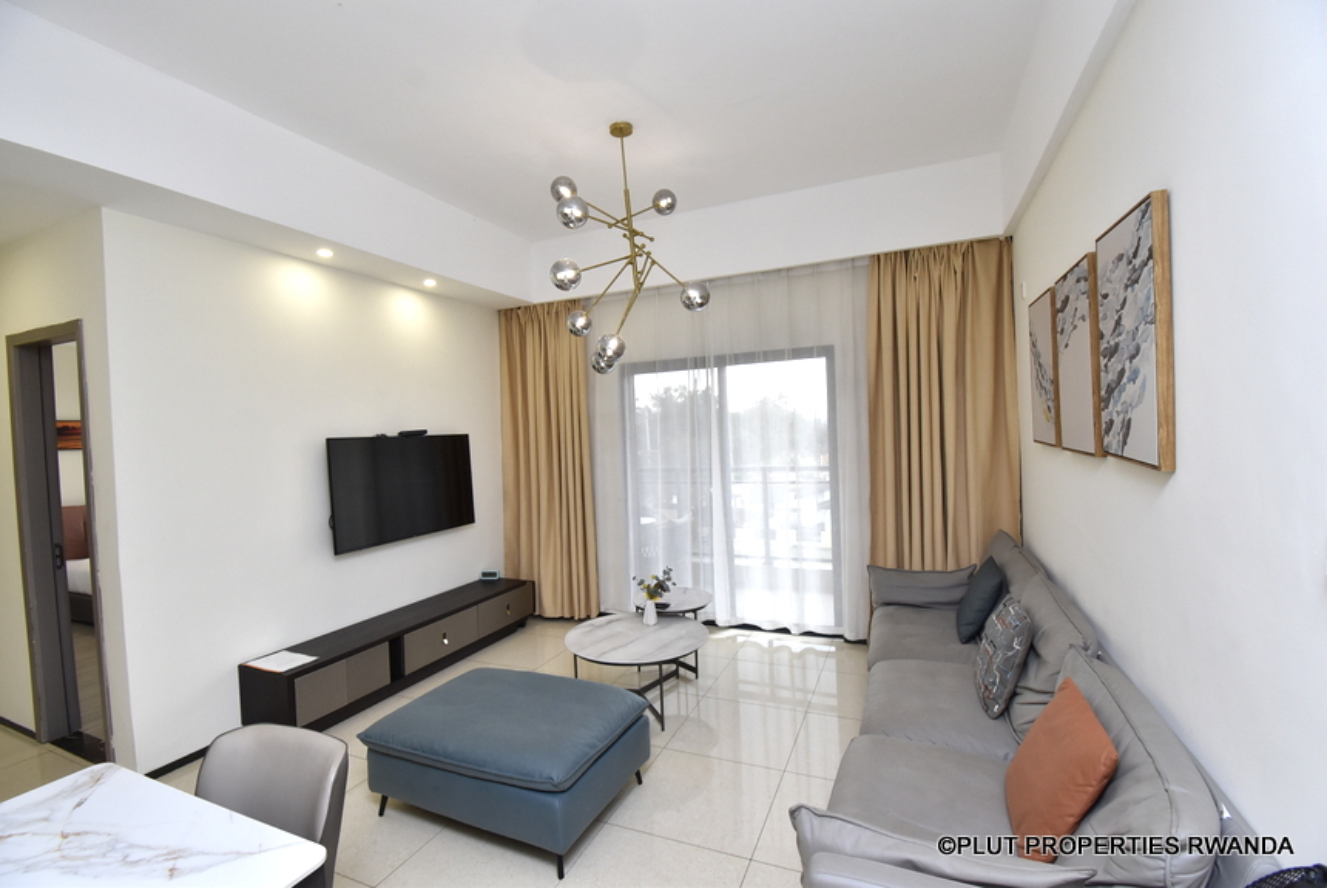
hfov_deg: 100.3
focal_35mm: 15
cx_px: 664
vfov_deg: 77.4
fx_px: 553
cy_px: 444
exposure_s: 1/30
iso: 640
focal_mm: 10
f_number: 8
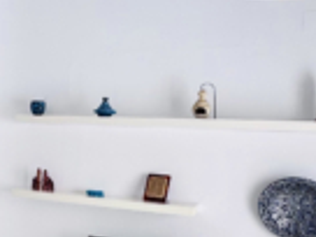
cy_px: 123
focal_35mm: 60
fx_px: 548
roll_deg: -2.2
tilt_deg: +1.9
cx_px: -77
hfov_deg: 27.7
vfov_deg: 24.4
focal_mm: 2.22
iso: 50
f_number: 2.2
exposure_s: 1/99
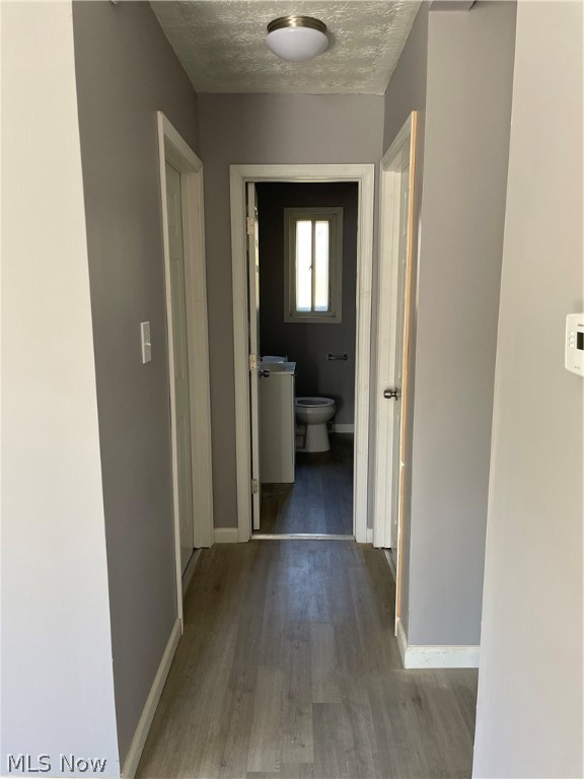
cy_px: 390
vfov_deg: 67.3
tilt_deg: -8.8
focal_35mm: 26
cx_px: 292
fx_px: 585
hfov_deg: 53.1
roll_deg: +0.5
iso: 125
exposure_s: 1/90
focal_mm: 4.2
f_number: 1.6
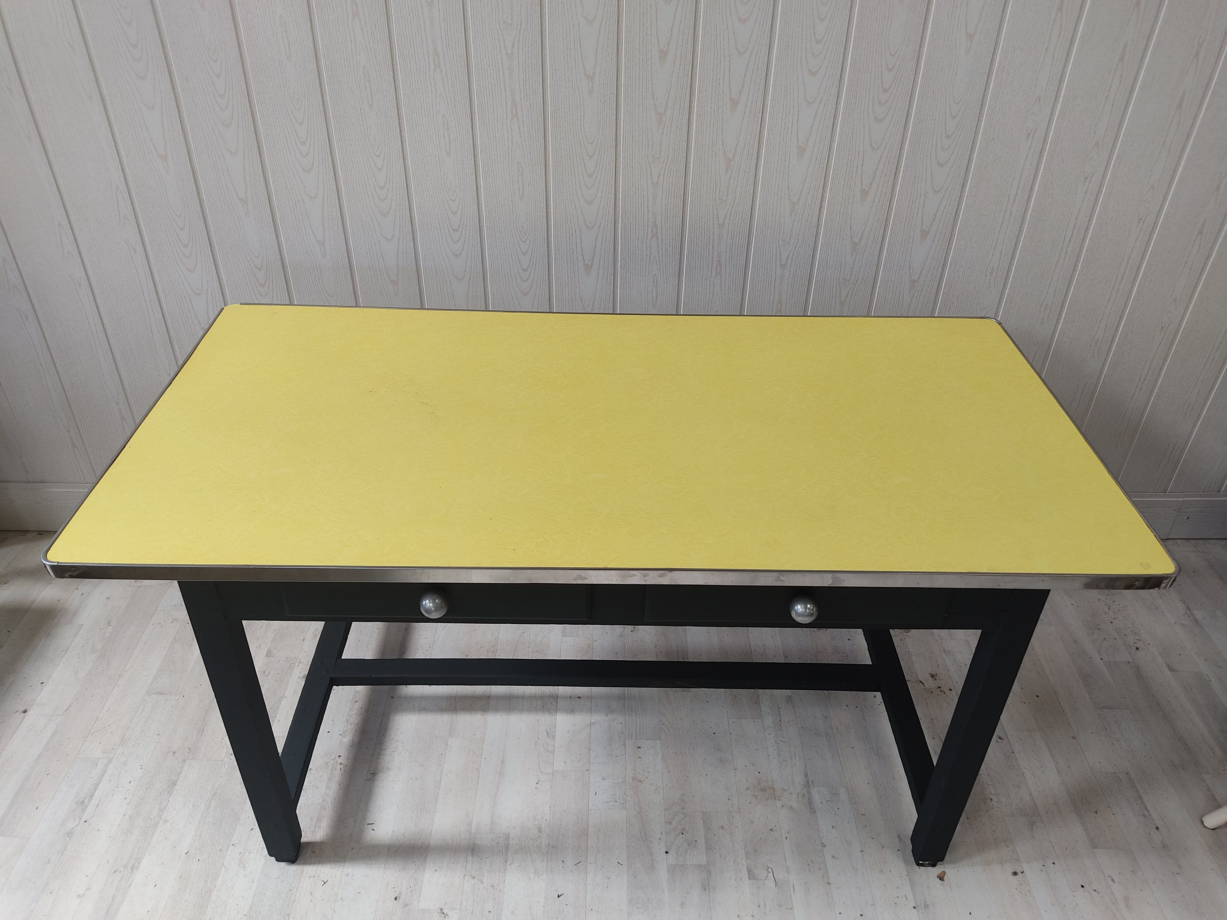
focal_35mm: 26
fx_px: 922
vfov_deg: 53.1
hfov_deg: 67.3
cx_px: 614
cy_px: 460
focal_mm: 4.74
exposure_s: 1/50
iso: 121
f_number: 1.79
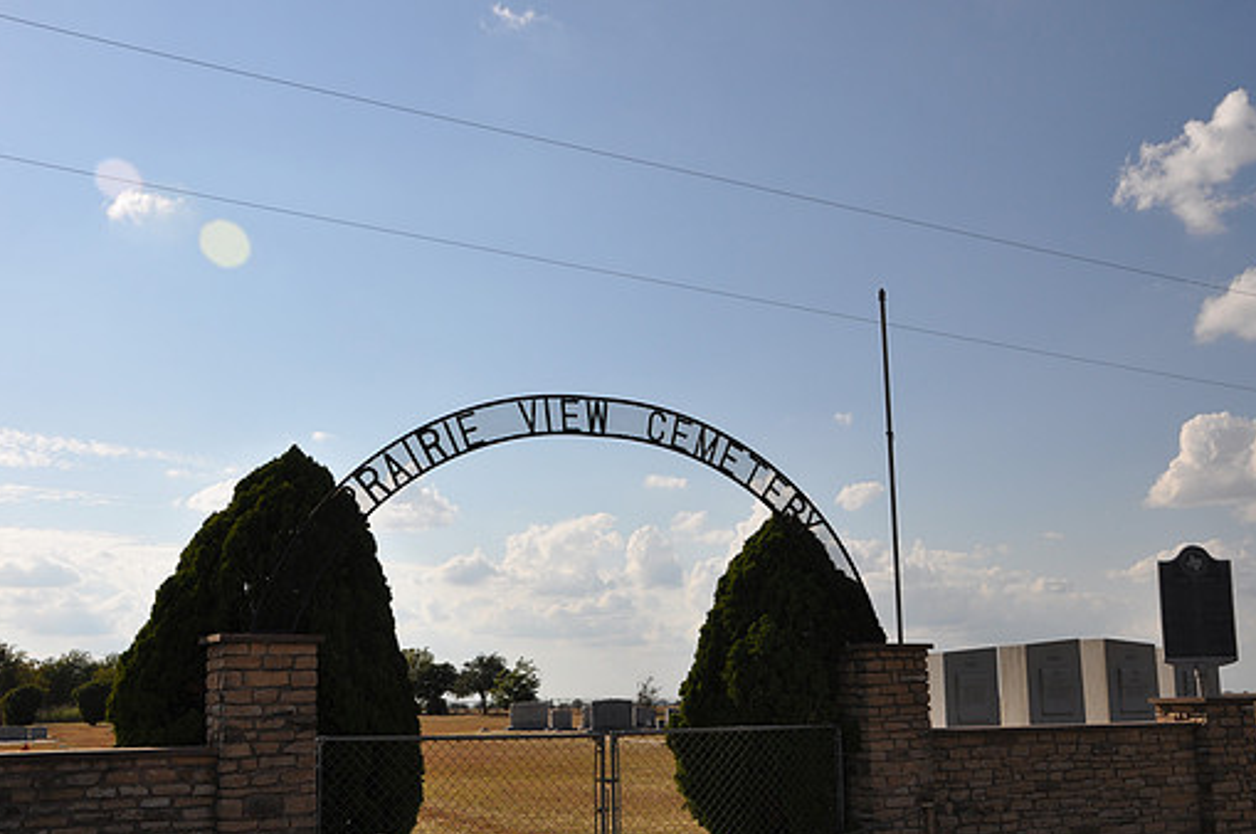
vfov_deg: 32.5
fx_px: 1429
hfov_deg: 47.5
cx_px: 637
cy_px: 473
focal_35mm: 41
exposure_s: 1/320
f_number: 9
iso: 200
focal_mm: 24
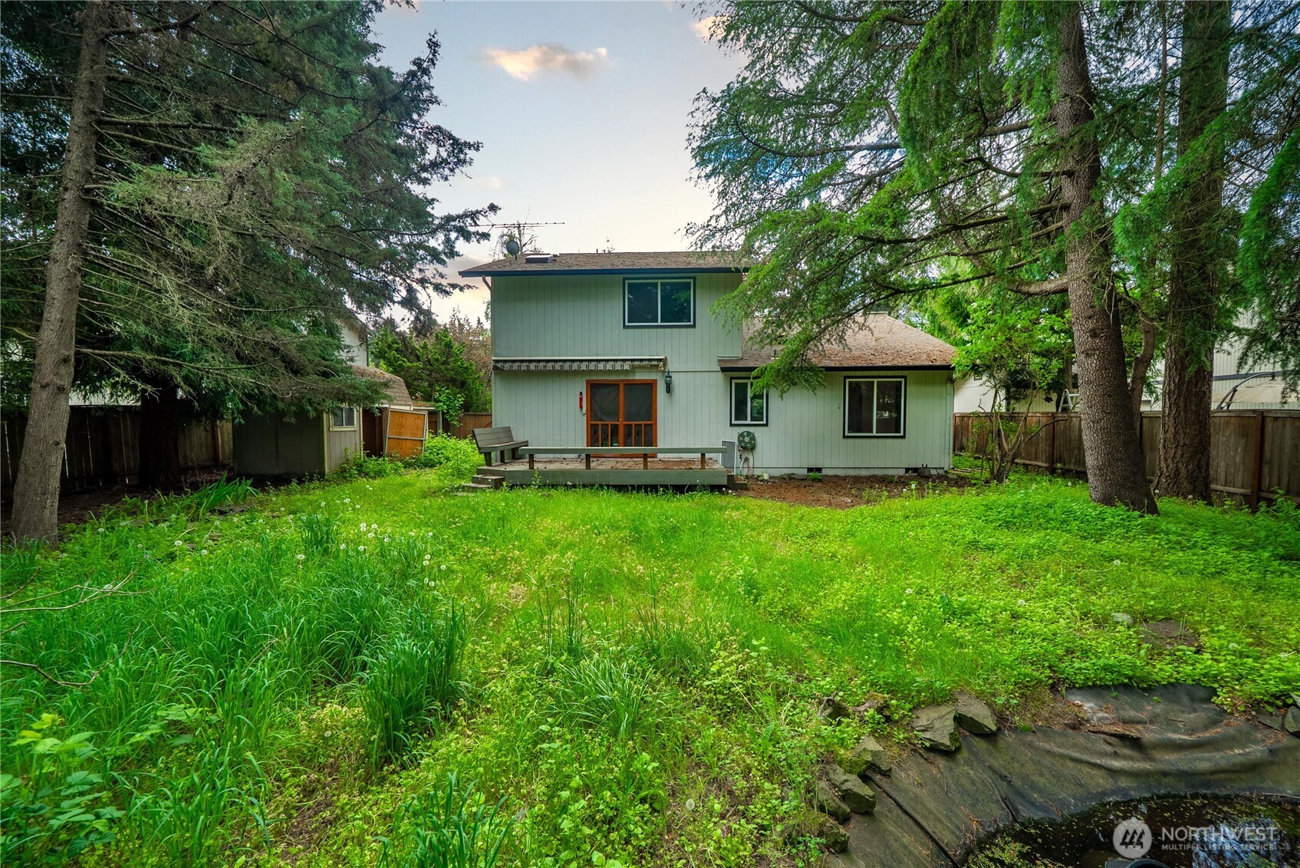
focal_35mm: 13
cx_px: 650
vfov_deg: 85.5
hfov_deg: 108.3
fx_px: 470
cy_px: 434
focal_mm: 13
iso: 160
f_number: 7.1
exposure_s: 1/30
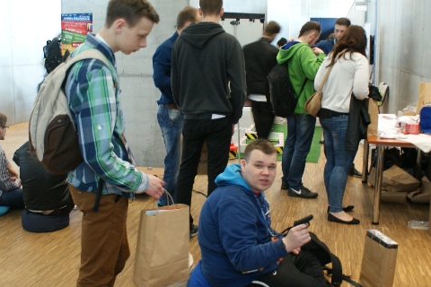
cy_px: 121
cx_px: 203
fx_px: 479
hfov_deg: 48.4
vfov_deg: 33.3
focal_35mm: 40
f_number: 4
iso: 400
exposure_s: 1/8
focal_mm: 20
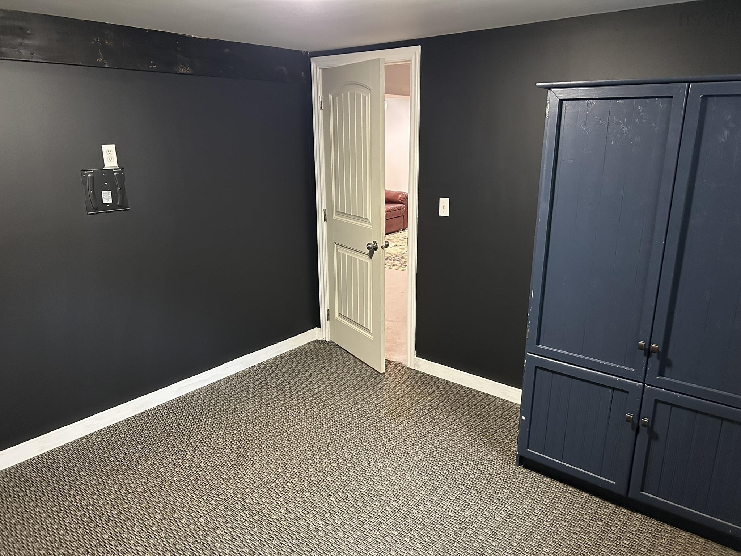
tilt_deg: -14.9
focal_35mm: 26
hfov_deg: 67.3
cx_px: 370
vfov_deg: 53.1
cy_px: 278
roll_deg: +0.7
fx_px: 557
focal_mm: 5.7
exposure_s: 1/40
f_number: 1.5
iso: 500
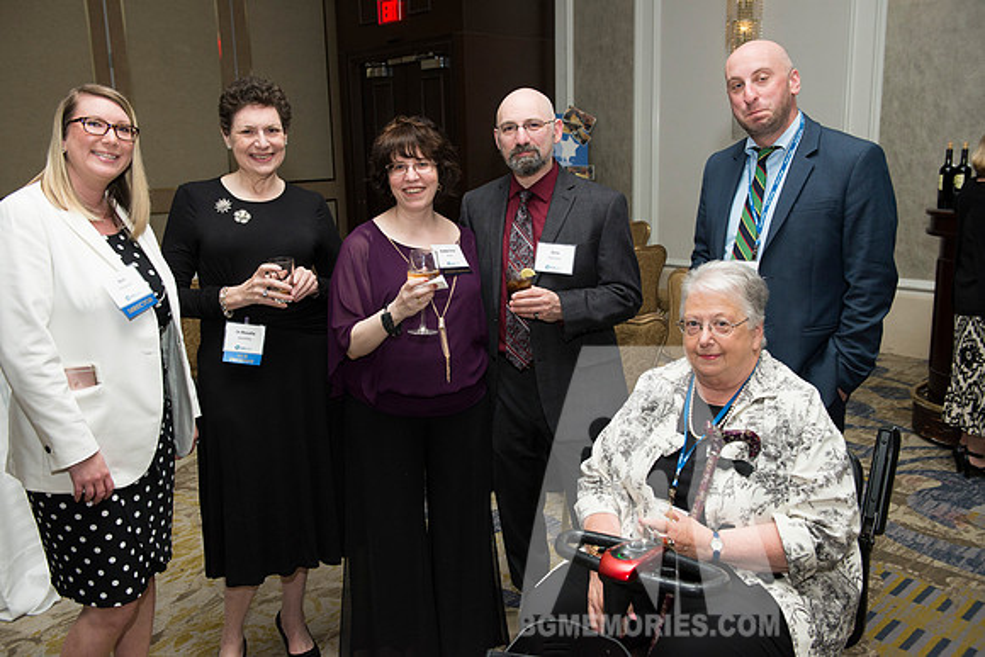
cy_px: 328
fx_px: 876
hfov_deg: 58.7
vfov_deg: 41.1
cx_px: 492
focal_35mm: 32
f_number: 4.5
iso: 1250
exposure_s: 1/500
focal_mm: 32
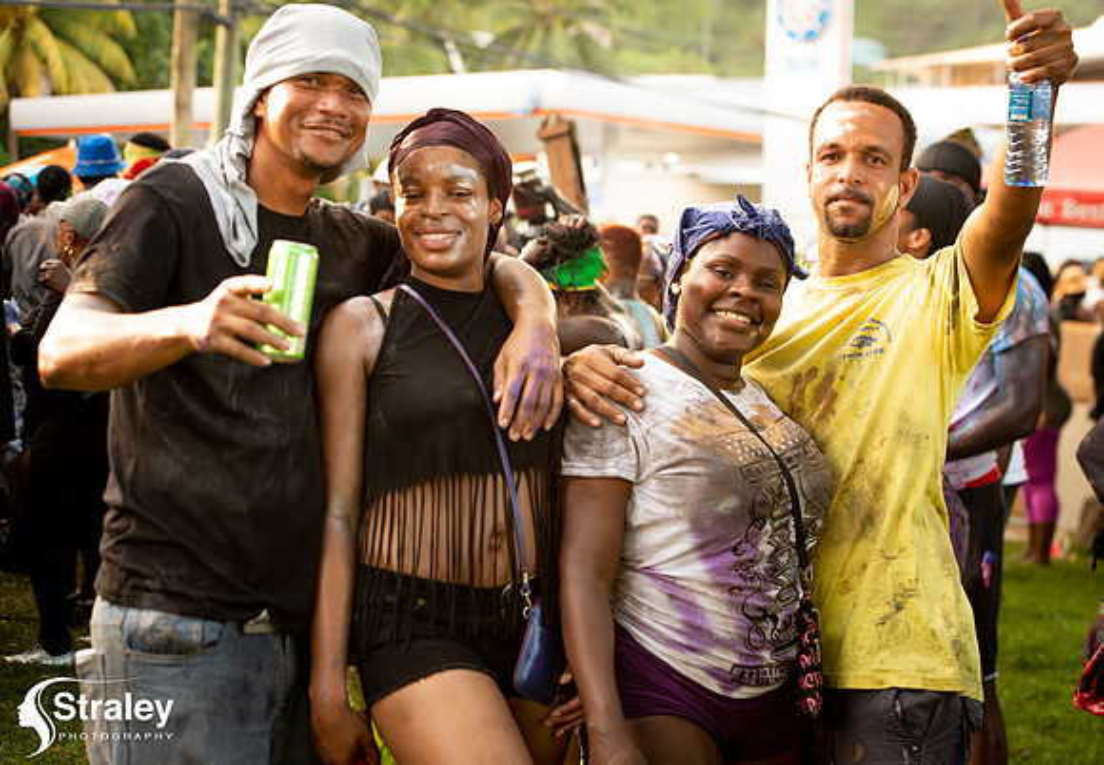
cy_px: 396
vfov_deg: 18.8
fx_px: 2309
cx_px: 594
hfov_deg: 26.9
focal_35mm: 74
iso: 720
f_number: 5
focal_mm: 70
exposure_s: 1/200
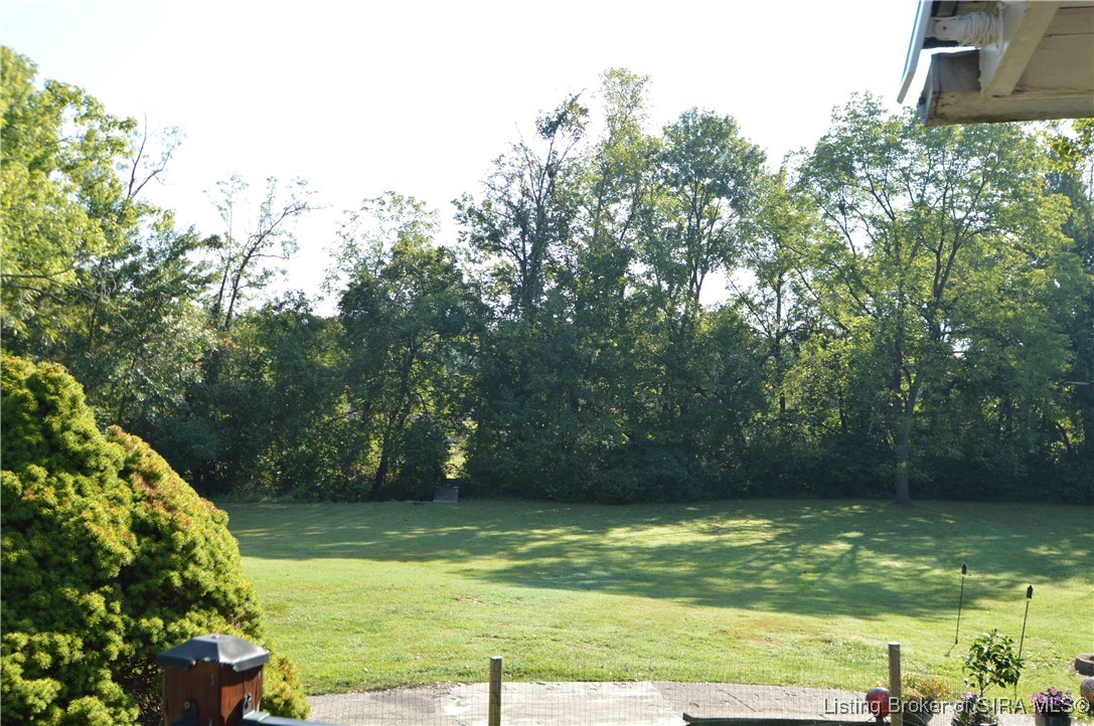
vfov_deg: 43.5
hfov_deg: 62.0
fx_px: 911
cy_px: 363
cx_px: 547
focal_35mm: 30
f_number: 6.3
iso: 100
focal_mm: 20
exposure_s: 1/160
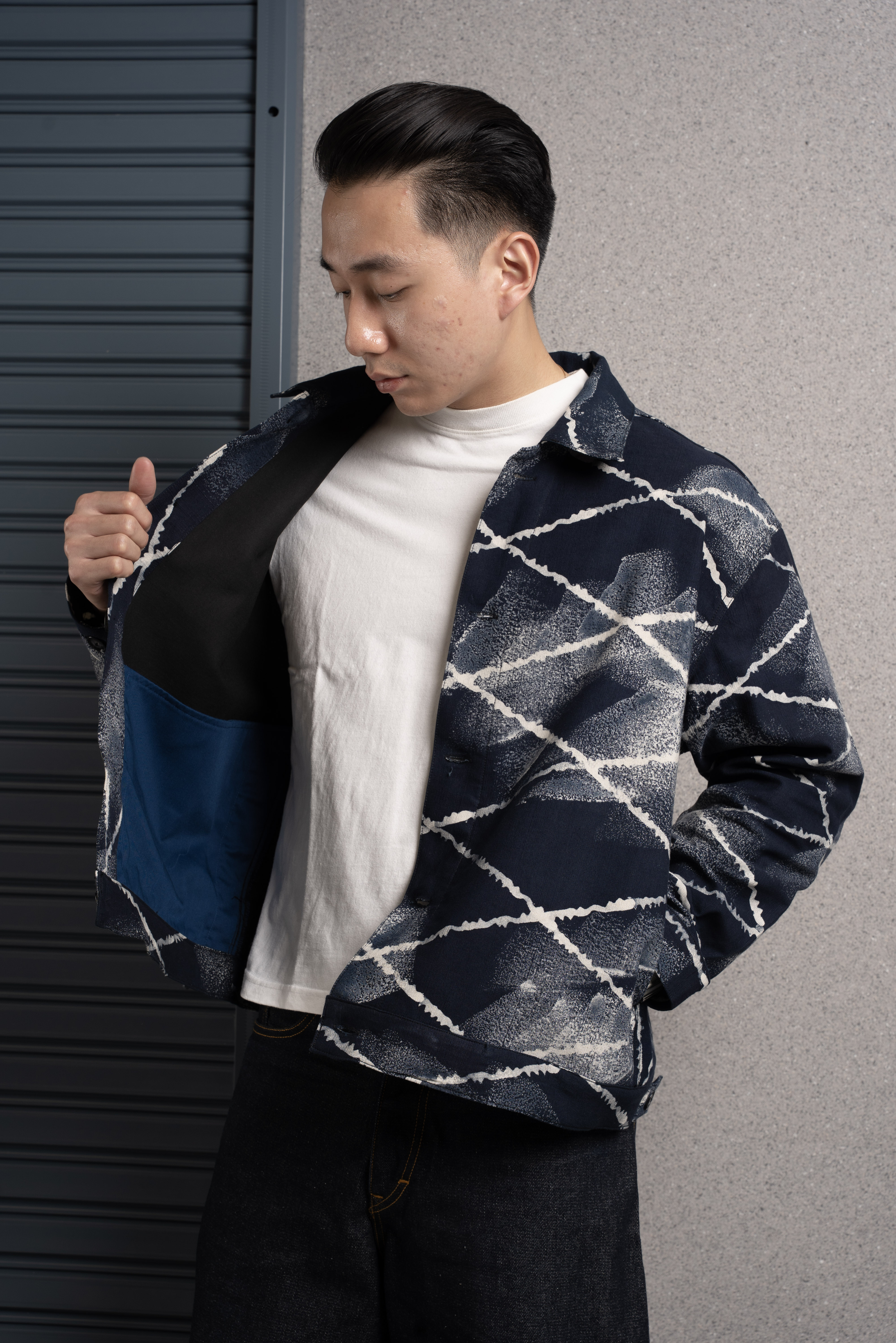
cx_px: 448
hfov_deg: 27.9
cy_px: 672
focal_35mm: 48
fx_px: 1807
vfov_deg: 40.8
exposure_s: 1/160
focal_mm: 48.4
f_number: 8
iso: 160
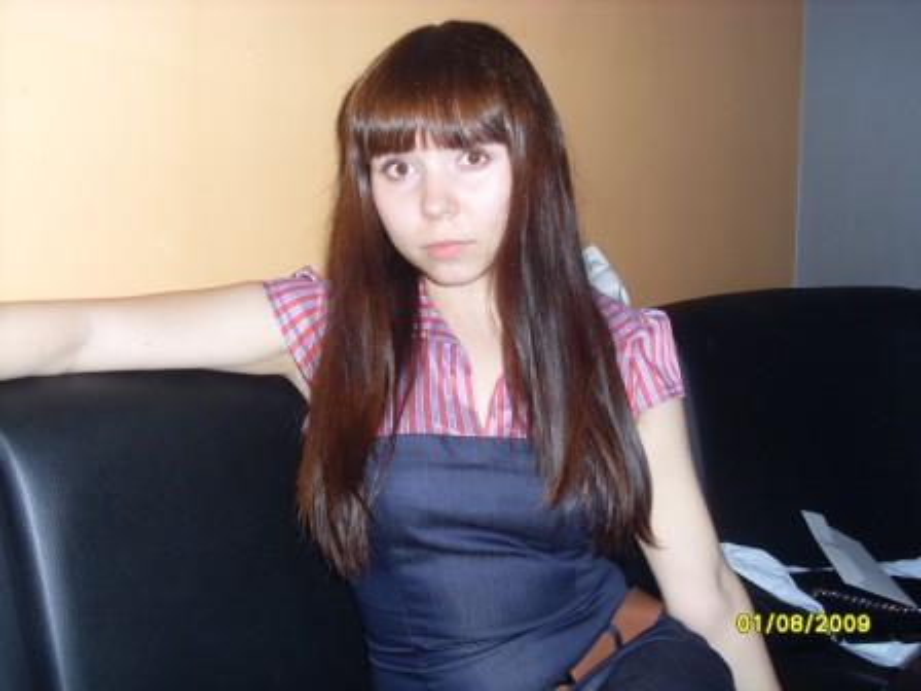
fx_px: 1011
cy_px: 346
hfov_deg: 49.0
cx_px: 460
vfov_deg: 37.7
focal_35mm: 38
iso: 100
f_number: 3
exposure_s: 1/45
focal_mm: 6.3
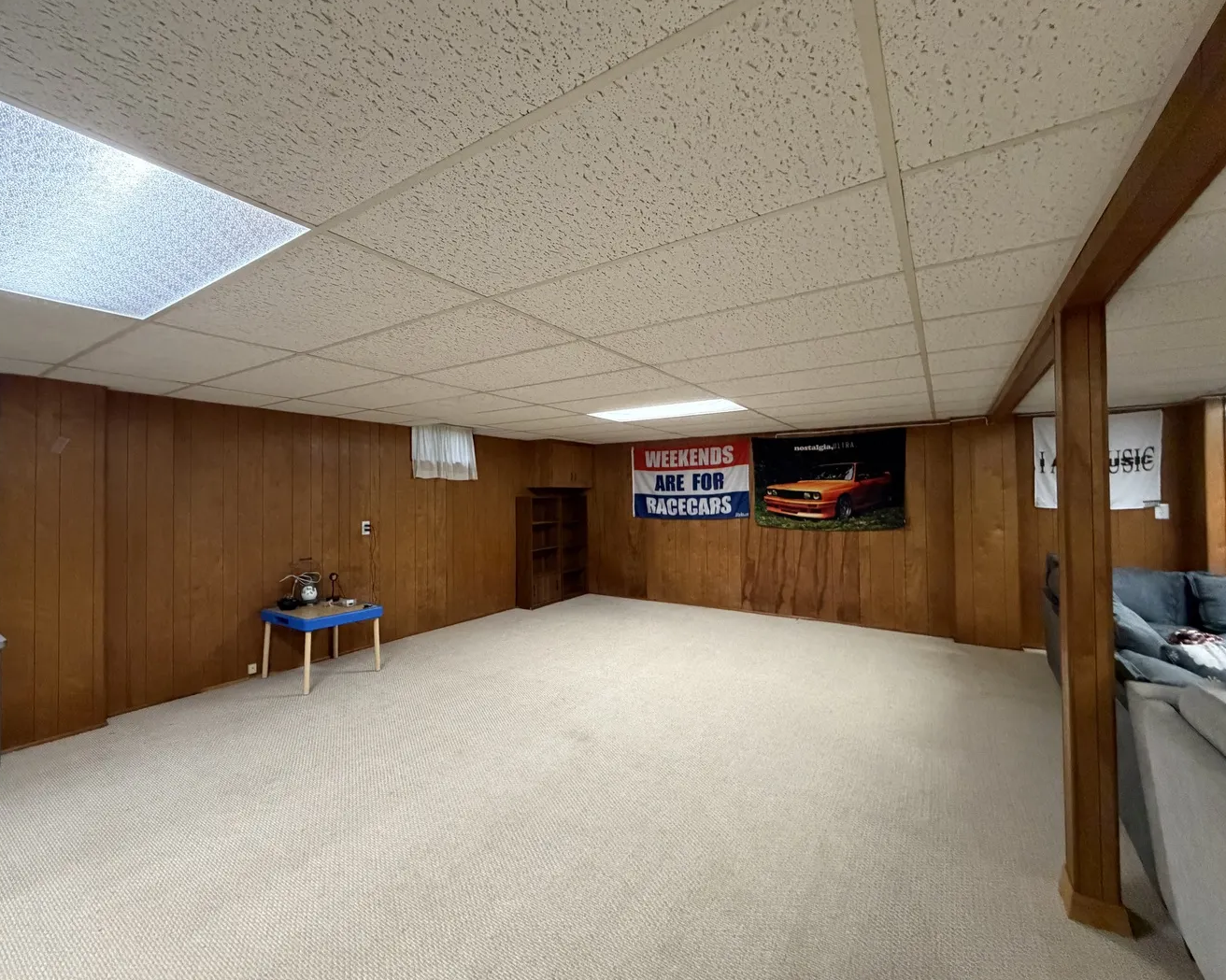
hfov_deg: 96.7
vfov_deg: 84.0
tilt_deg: +1.8
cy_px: 486
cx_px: 575
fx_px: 544
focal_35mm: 15
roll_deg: +0.5
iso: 640
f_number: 2.2
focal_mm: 2.22
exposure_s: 1/60
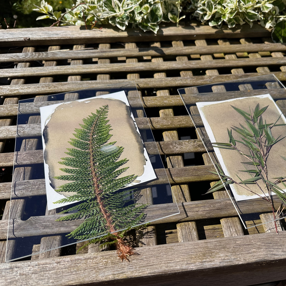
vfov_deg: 55.6
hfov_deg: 55.0
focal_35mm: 29
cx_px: 179
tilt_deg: -49.1
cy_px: 146
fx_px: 271
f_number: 1.78
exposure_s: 1/5000
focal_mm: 6.86
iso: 80
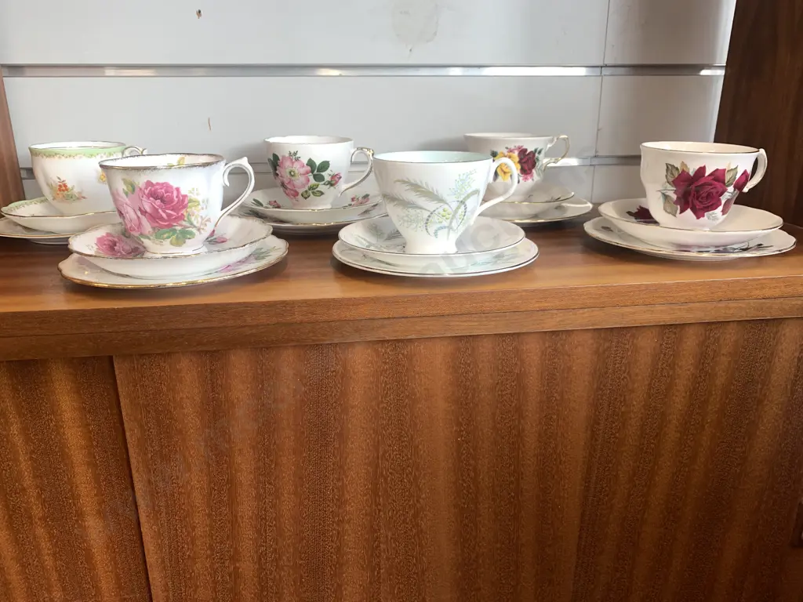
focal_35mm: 26
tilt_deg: -19.4
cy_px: 301
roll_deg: -0.3
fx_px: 603
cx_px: 402
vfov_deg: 53.1
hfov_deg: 67.3
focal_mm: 4.25
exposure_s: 1/100
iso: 80
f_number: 1.8
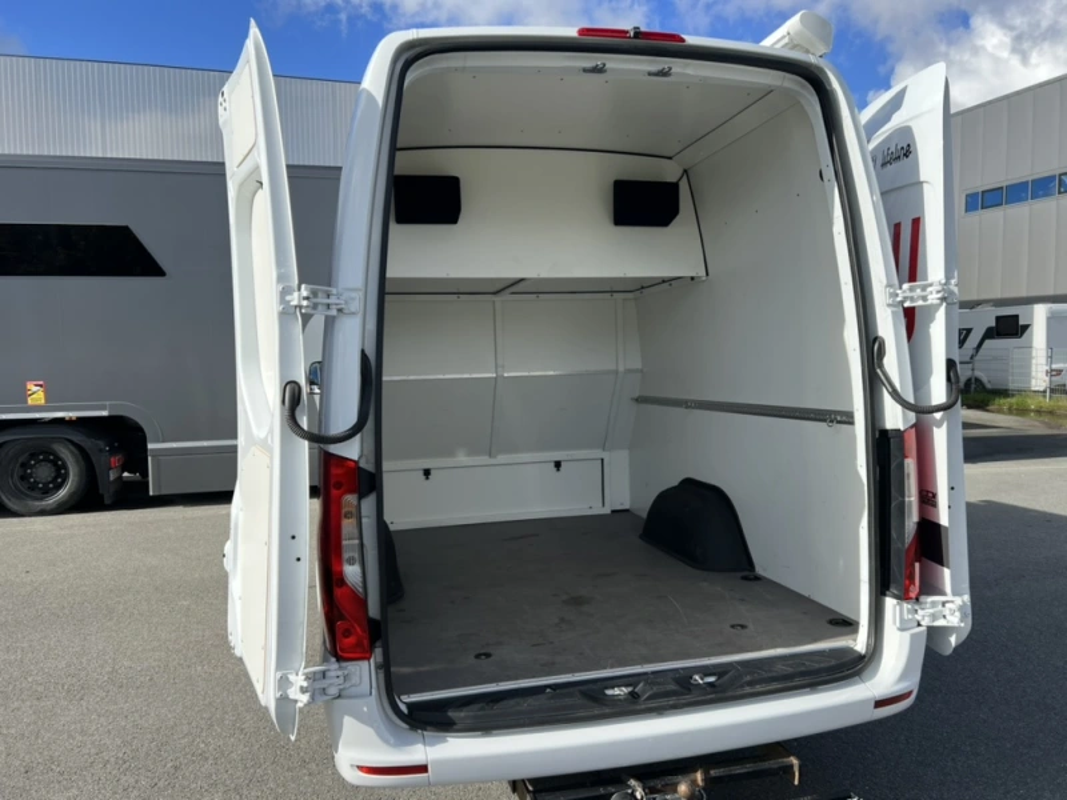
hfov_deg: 67.3
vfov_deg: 53.1
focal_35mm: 26
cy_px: 400
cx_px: 534
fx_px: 801
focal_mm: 5.7
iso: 50
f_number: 1.5
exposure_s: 1/2457
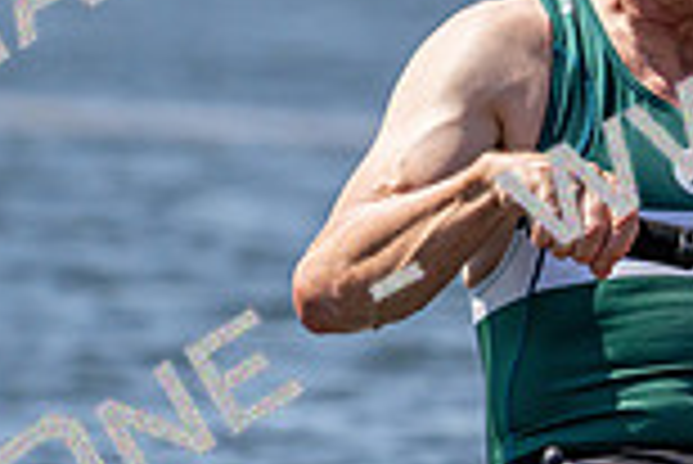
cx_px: 1053
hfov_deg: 1.5
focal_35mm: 1366
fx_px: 26320
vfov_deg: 1.0
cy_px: 259
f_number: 6.3
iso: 320
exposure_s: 1/2000
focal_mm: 362
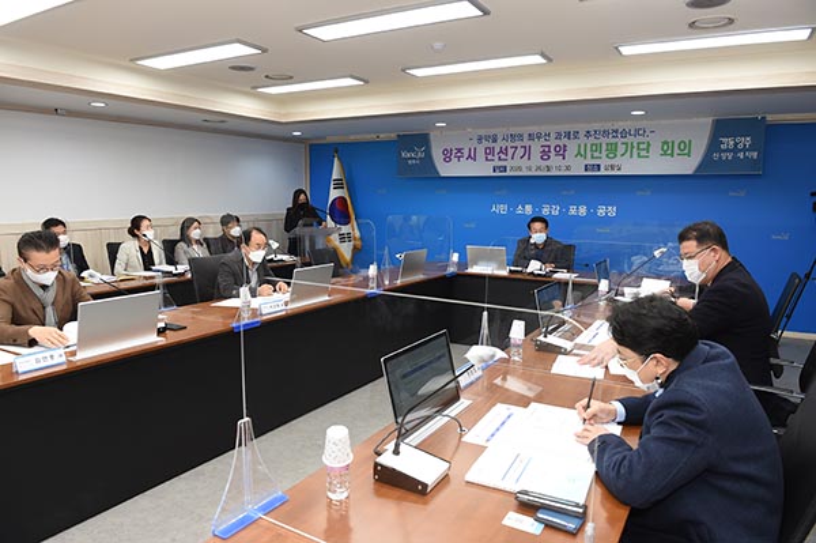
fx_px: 544
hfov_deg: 73.8
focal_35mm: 24
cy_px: 272
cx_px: 408
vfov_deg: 53.1
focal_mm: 24
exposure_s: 1/125
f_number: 5.6
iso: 1600
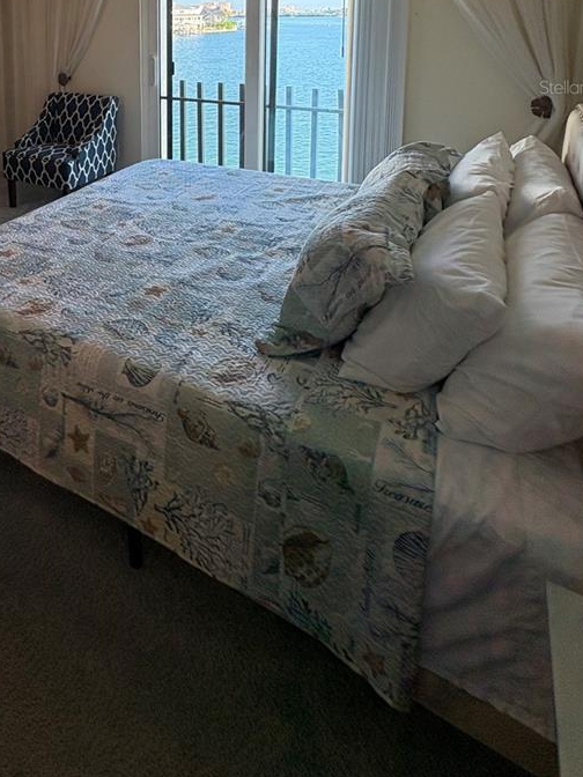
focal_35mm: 25
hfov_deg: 50.8
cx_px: 101
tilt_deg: -6.2
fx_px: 561
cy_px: 87
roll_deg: +1.2
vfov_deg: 59.7
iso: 125
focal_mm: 2.22
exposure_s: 1/128
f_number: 2.2
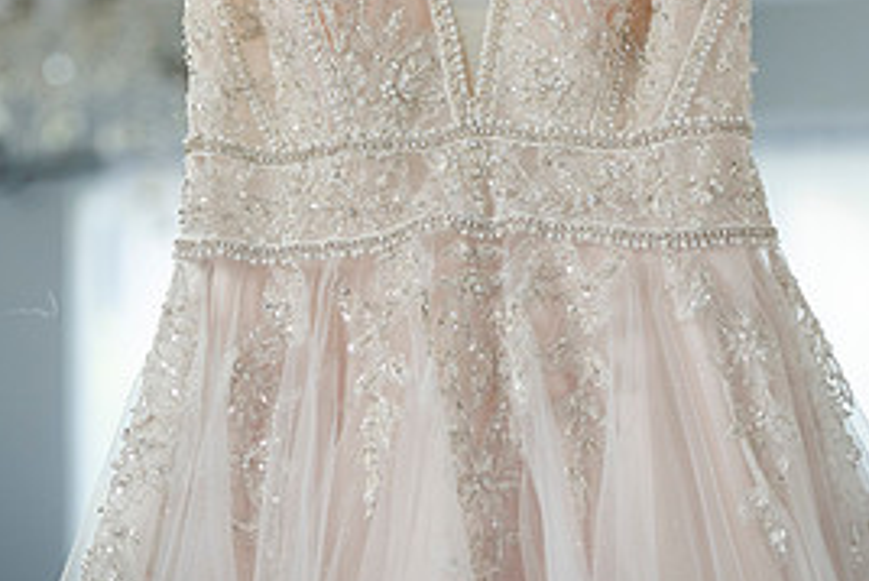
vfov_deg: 8.0
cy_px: -75
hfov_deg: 12.0
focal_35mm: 171
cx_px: 477
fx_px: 4130
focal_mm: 102
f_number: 3.5
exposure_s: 1/250
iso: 640
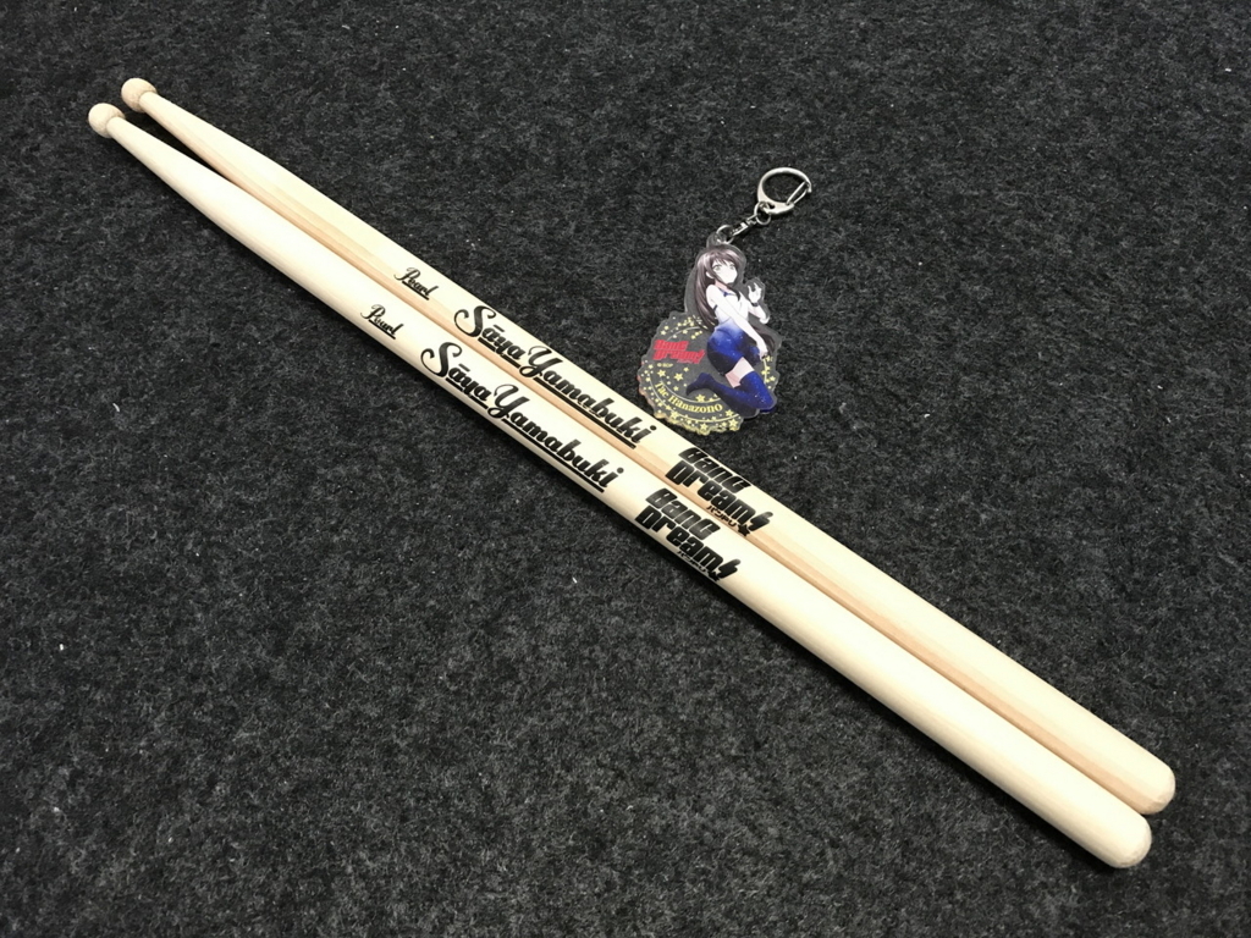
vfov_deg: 49.7
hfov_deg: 63.4
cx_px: 626
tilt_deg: -63.4
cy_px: 469
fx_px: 1012
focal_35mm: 28
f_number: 1.8
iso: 100
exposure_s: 1/7
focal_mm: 3.99
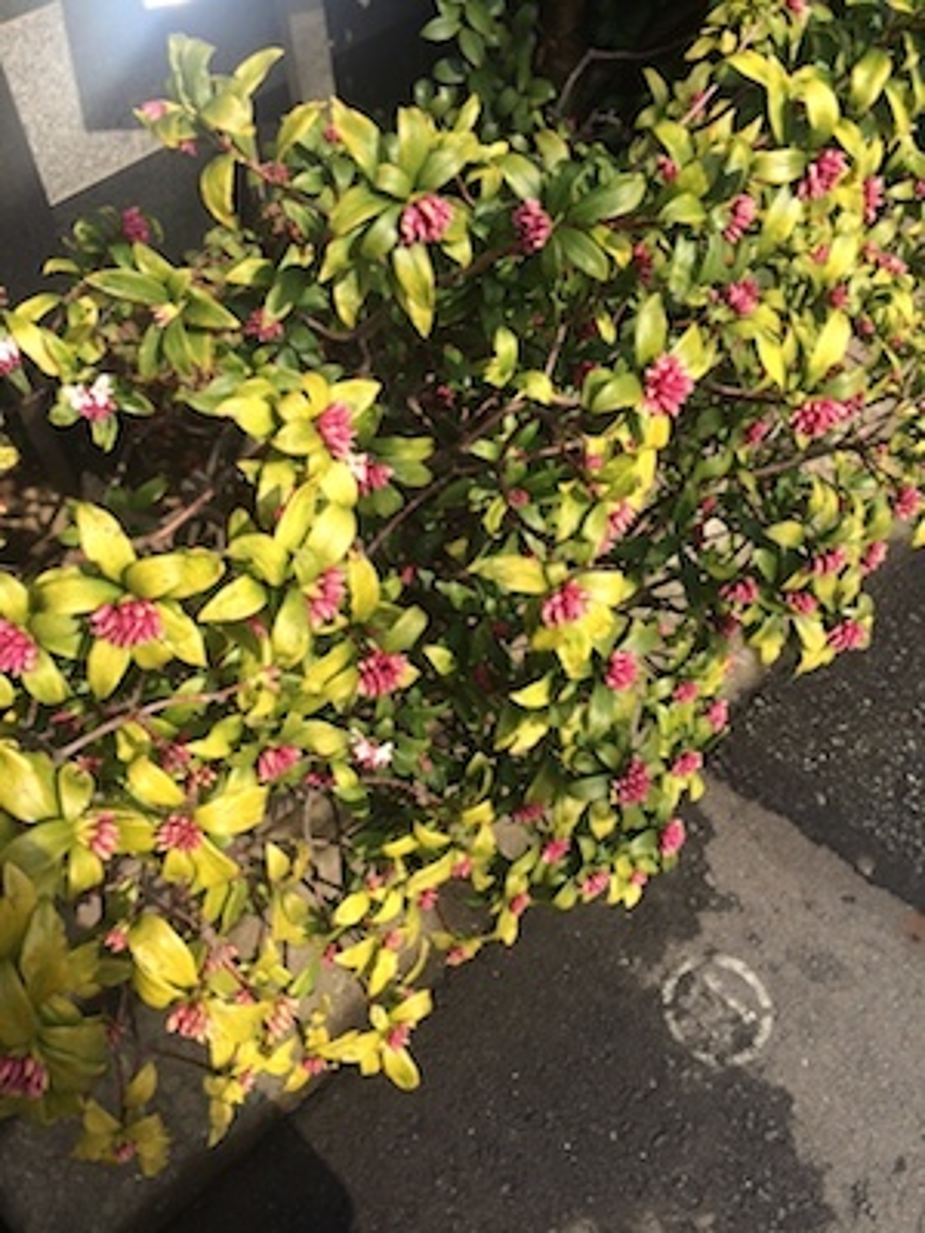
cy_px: 616
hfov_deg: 46.8
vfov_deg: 60.0
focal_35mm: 30
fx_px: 1069
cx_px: 462
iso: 32
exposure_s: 1/1172
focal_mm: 4.12
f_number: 2.2
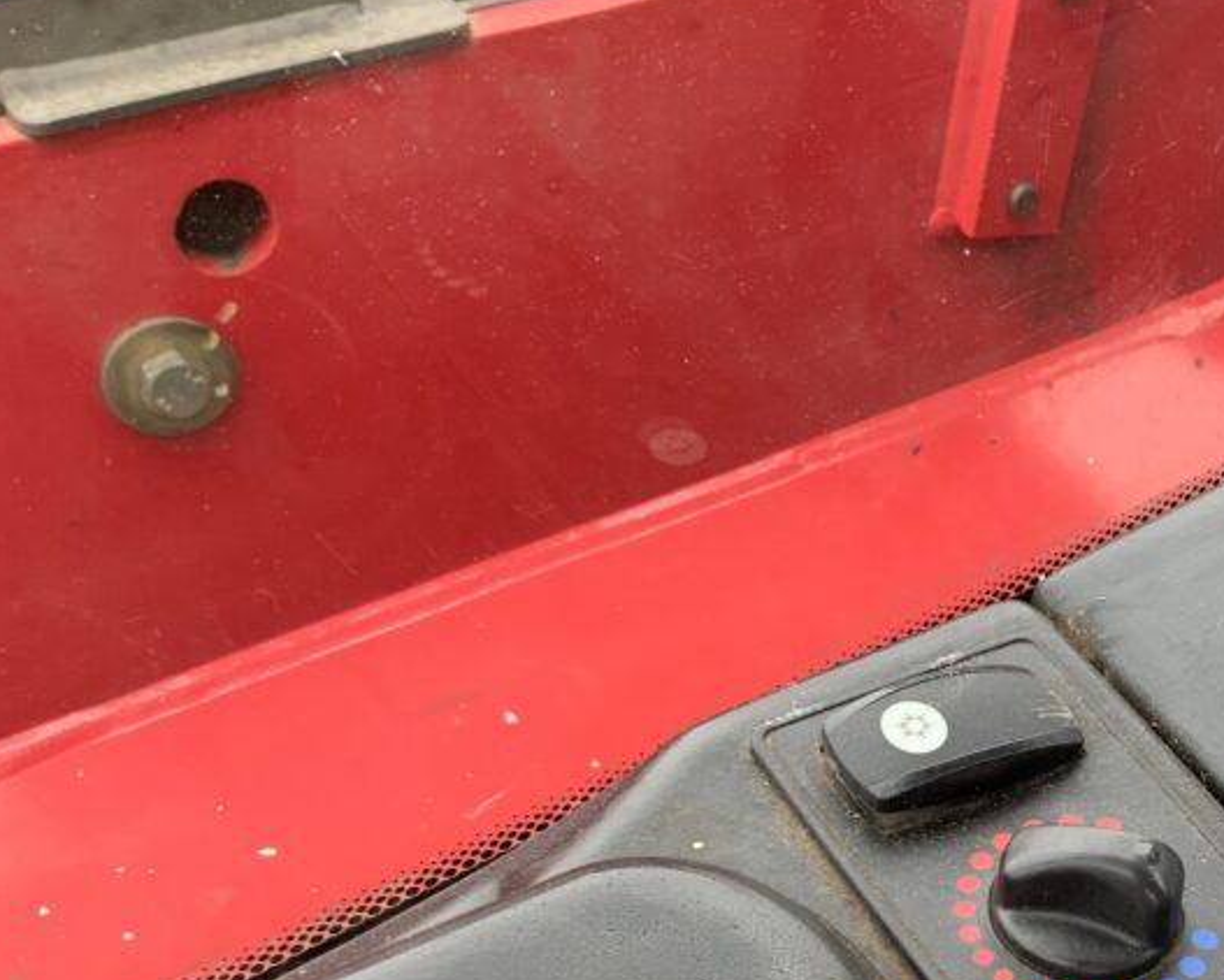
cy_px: 864
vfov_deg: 26.8
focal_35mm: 55
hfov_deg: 32.5
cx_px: 1087
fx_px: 1993
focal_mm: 3
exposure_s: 1/122
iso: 50
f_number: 1.8
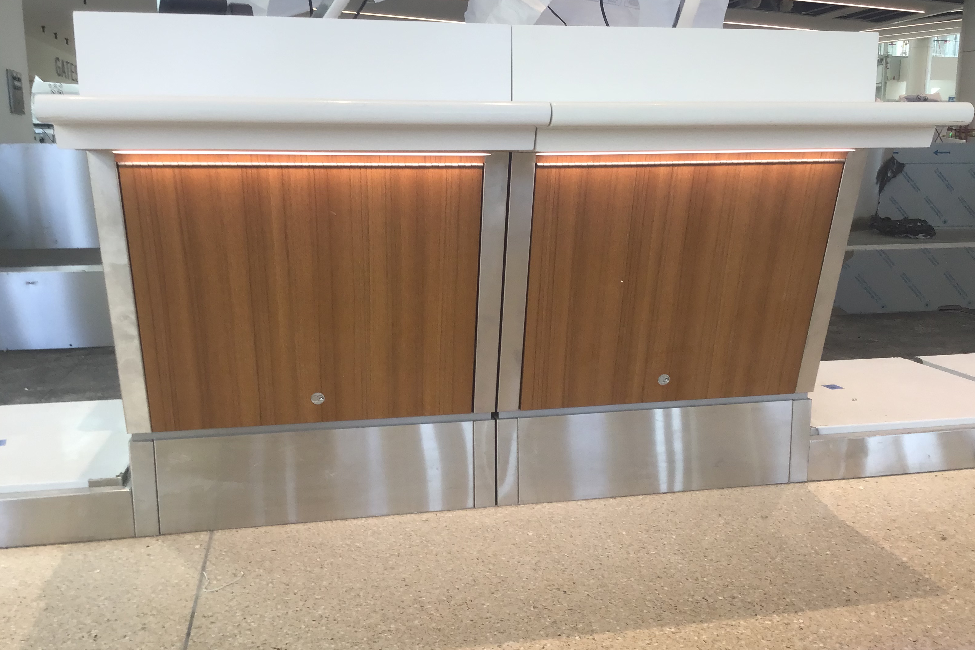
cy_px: 326
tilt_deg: -9.7
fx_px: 894
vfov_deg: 40.0
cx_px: 491
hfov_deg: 57.2
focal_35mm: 33
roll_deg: +0.4
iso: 32
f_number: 2.4
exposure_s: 1/60
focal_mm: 3.3
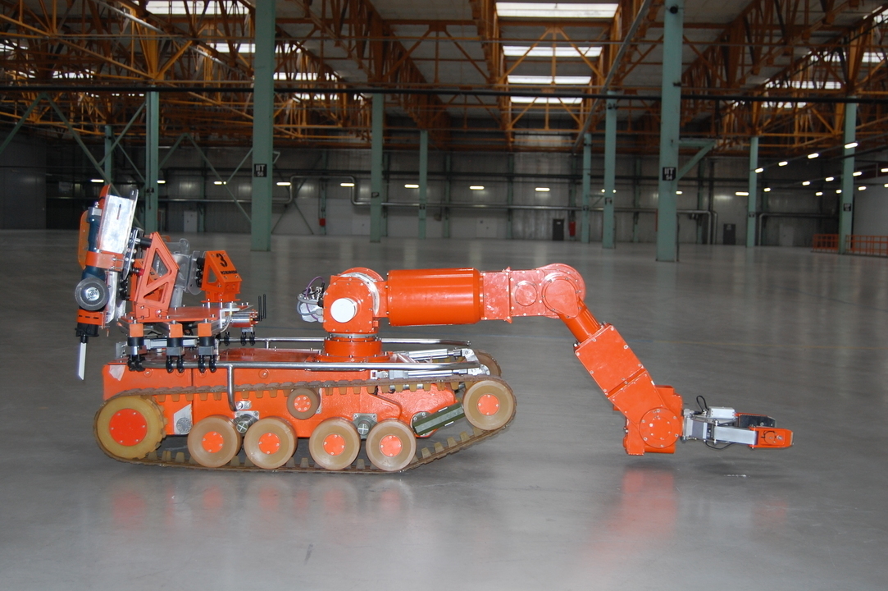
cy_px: 296
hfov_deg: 46.4
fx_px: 1035
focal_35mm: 42
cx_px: 444
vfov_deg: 31.8
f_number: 4.2
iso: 400
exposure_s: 1/60
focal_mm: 28
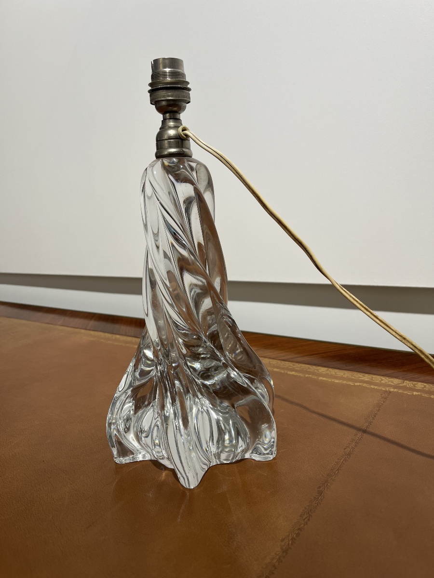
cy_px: 289
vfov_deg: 67.3
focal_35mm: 26
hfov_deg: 53.1
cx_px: 217
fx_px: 435
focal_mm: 5.1
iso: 32
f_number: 1.6
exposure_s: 1/97
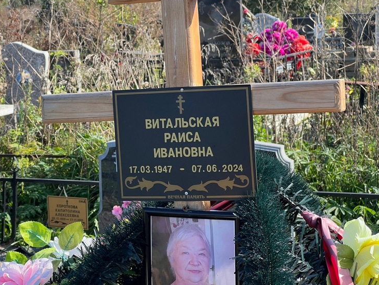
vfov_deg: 17.6
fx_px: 920
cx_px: 176
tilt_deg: -6.5
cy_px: 134
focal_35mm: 84
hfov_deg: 23.3
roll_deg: +0.3
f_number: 2.8
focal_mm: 9
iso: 32
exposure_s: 1/206
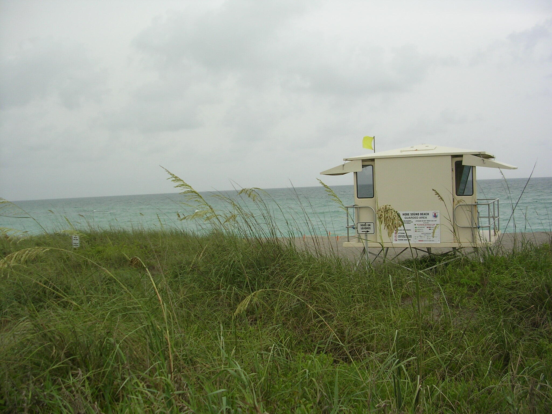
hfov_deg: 49.0
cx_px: 276
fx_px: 606
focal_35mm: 38
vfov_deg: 37.7
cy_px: 207
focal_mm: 5.8
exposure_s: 1/510
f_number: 2.8
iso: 50
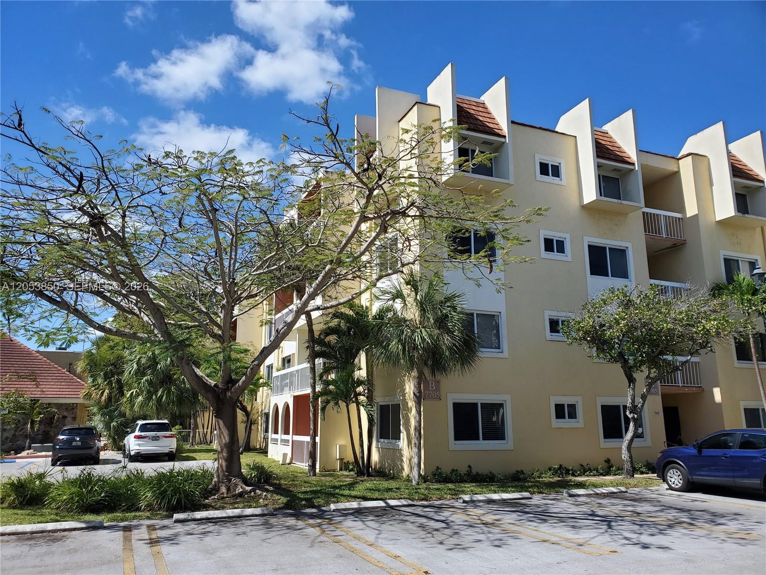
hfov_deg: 67.3
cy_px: 288
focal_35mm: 26
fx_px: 575
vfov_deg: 53.1
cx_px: 383
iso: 50
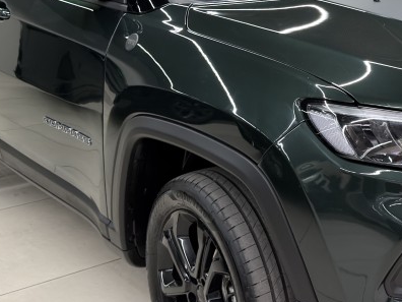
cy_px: 94
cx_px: 342
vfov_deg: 23.5
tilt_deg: -11.2
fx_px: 720
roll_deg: -0.8
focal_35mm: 62
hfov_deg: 30.2
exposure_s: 1/33
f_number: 1.78
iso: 320
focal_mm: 6.76
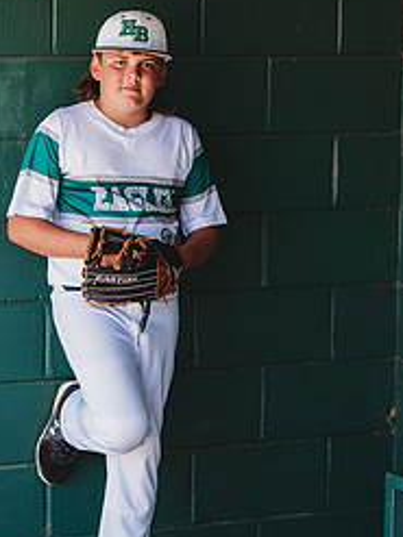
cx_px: 170
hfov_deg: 9.9
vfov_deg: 13.3
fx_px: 2315
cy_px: 283
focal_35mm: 149
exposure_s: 1/160
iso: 100
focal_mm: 85
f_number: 2.8
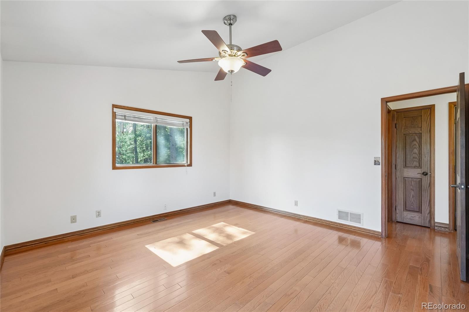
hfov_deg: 100.4
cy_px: 156
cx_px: 234
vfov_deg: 77.3
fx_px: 195
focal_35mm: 15
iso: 800
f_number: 8
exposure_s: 1/5
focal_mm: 10
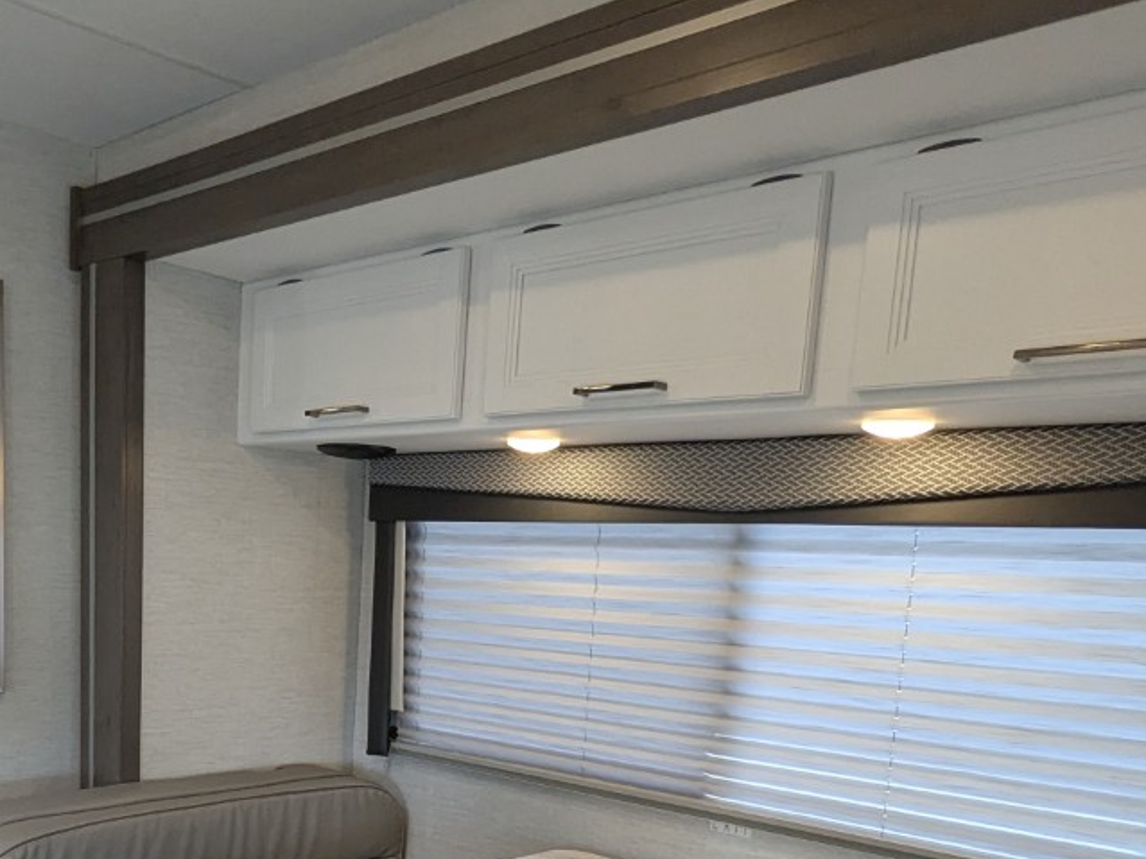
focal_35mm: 35
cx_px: 318
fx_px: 1158
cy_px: 762
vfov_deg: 38.1
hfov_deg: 50.9
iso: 277
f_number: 2.2
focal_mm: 2.35
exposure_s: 1/308
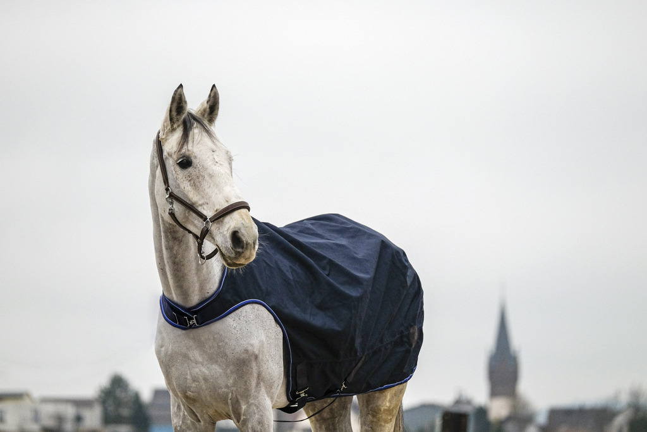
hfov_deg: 7.6
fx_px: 4871
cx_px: 324
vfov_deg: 5.1
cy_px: 216
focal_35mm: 271
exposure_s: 1/1000
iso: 1250
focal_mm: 180.9
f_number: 4
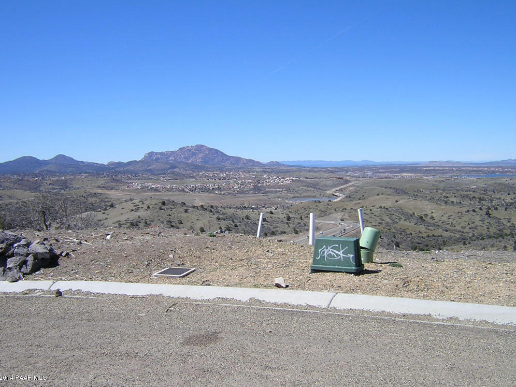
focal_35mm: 37
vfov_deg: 38.7
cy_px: 193
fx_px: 552
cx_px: 256
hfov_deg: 50.1
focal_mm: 4.7
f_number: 5.2
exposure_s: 1/388
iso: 100
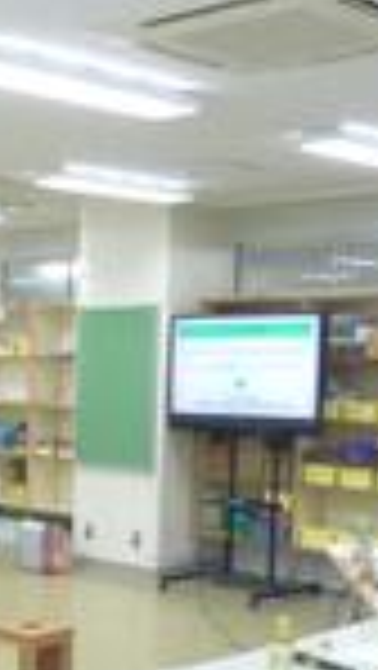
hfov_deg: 18.0
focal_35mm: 64
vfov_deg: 31.9
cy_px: 546
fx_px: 1138
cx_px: -63
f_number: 3.3
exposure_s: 1/30
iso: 200
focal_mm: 4.1
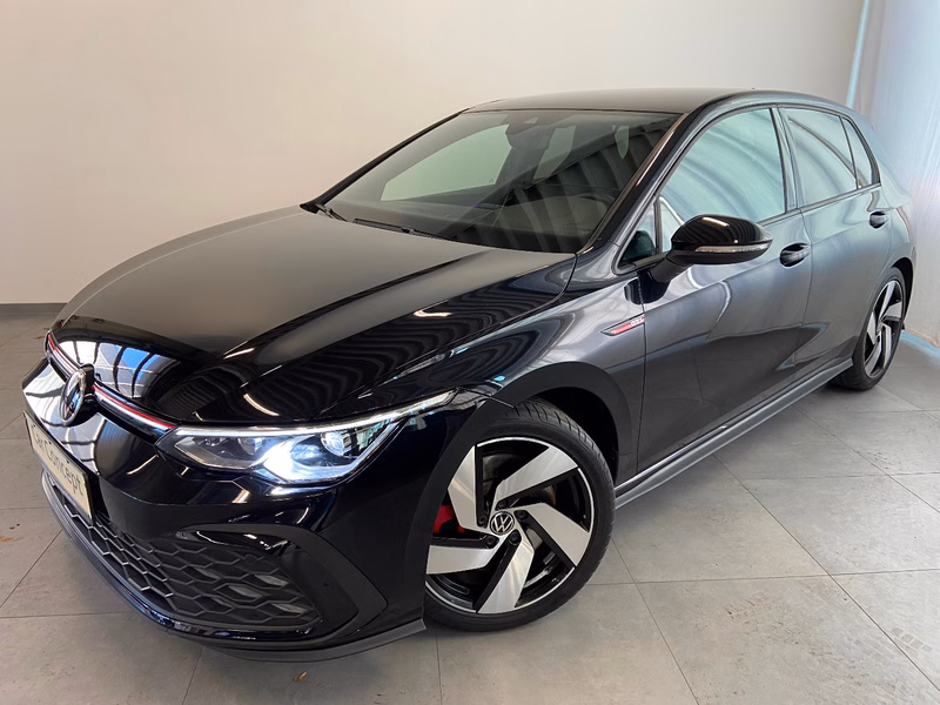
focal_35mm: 26
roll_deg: -0.4
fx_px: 706
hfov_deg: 67.3
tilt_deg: -19.2
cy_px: 352
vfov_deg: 53.1
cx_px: 470
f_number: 1.8
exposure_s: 1/50
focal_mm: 4.25
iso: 100
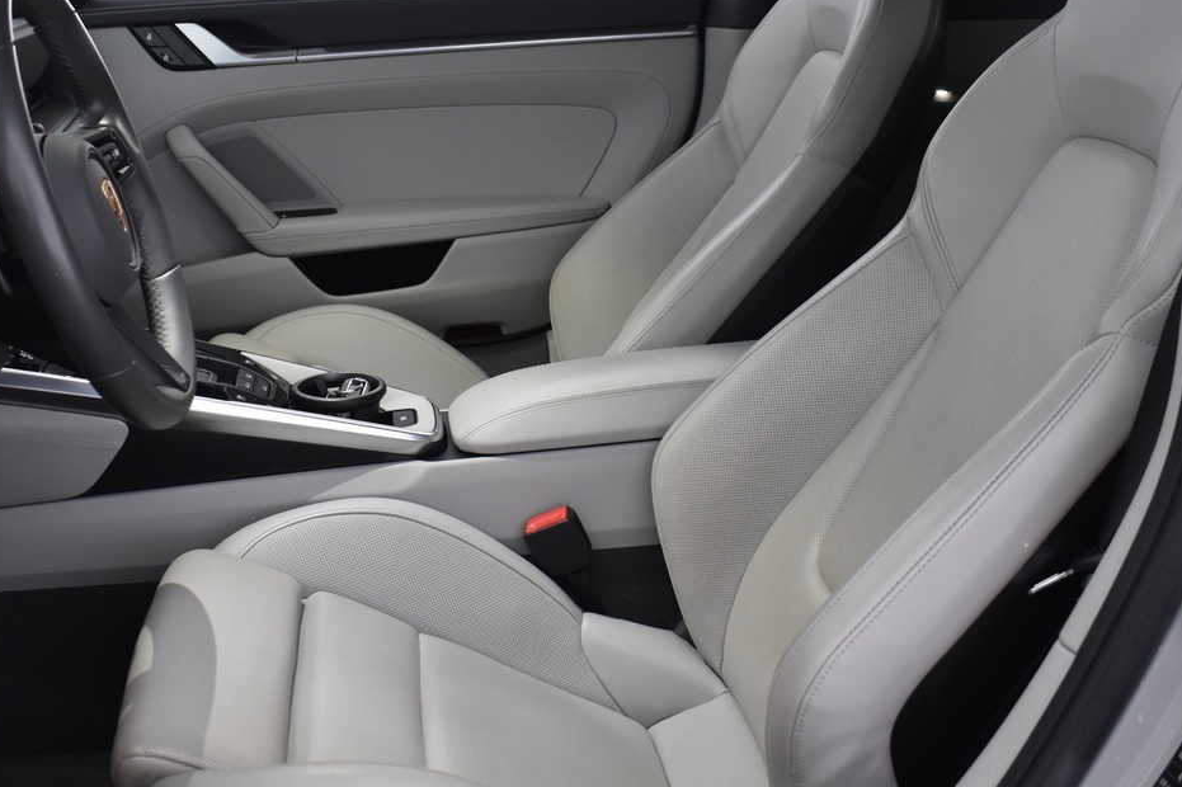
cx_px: 503
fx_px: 1543
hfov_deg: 41.8
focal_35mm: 47
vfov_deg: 28.6
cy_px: 355
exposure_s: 1/30
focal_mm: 18
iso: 1000
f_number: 3.5
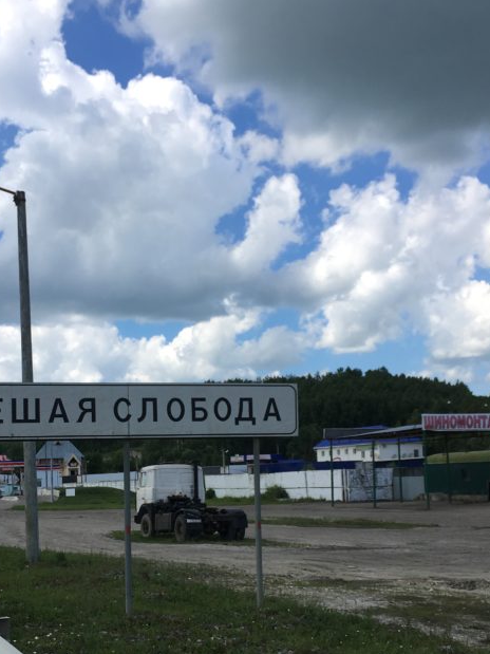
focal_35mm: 48
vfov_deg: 39.3
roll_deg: +1.7
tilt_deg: -0.7
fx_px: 906
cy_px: 421
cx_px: 176
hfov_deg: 30.1
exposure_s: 1/1326
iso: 25
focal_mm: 4.15
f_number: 2.2
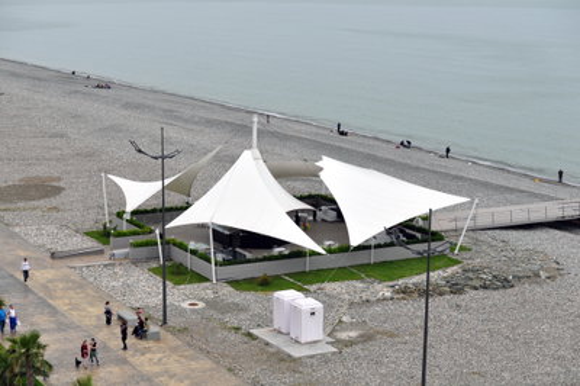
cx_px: 290
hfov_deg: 27.0
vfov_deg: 18.2
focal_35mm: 75
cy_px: 193
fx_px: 1207
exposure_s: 1/160
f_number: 6.3
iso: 500
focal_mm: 50
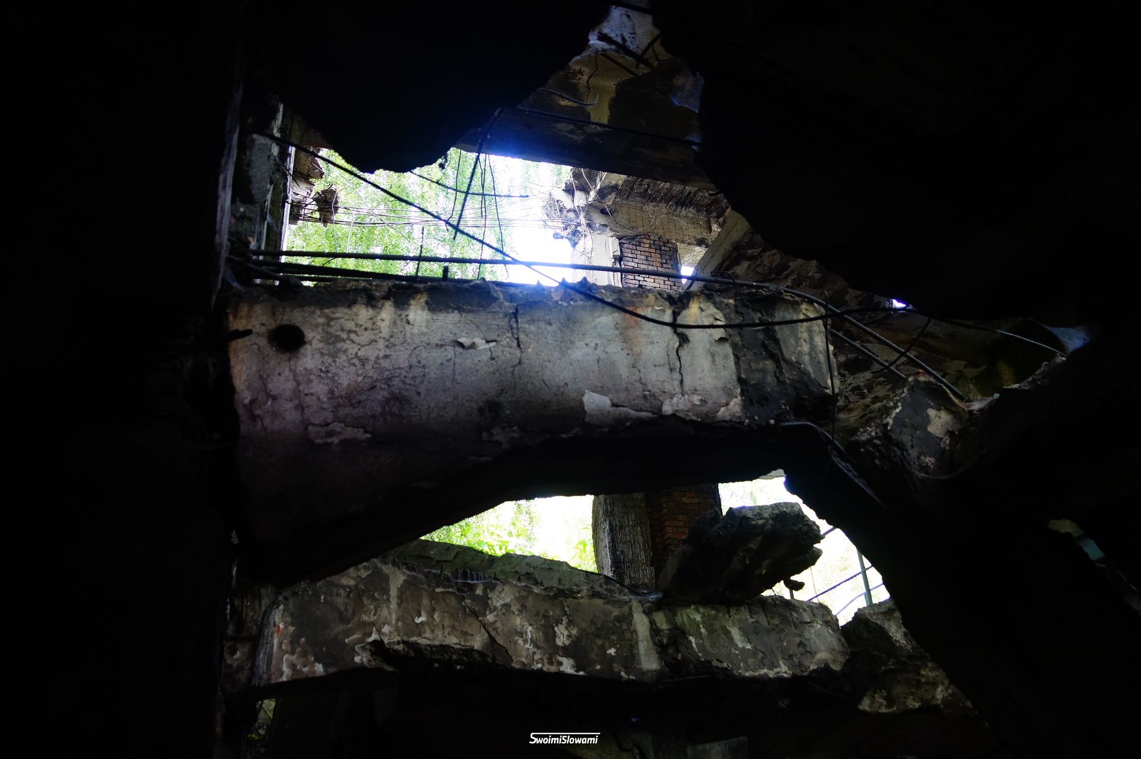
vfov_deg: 47.9
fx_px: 855
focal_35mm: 27
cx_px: 570
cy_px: 380
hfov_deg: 67.4
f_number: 4
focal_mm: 18
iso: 500
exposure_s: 1/60
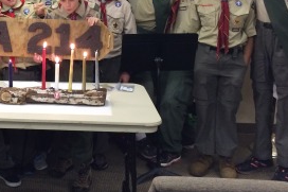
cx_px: 30
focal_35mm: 71
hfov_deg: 27.5
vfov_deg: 18.7
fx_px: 568
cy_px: 2
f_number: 2.2
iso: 125
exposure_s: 1/30
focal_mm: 4.15
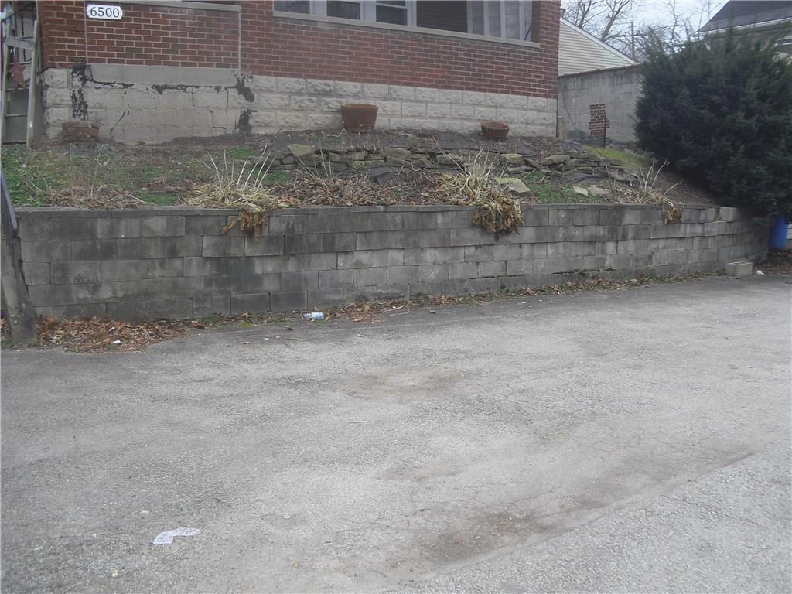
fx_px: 824
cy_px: 297
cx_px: 396
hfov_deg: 51.4
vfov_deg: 39.7
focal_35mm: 36
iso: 100
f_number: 3.1
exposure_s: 1/100
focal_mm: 6.3
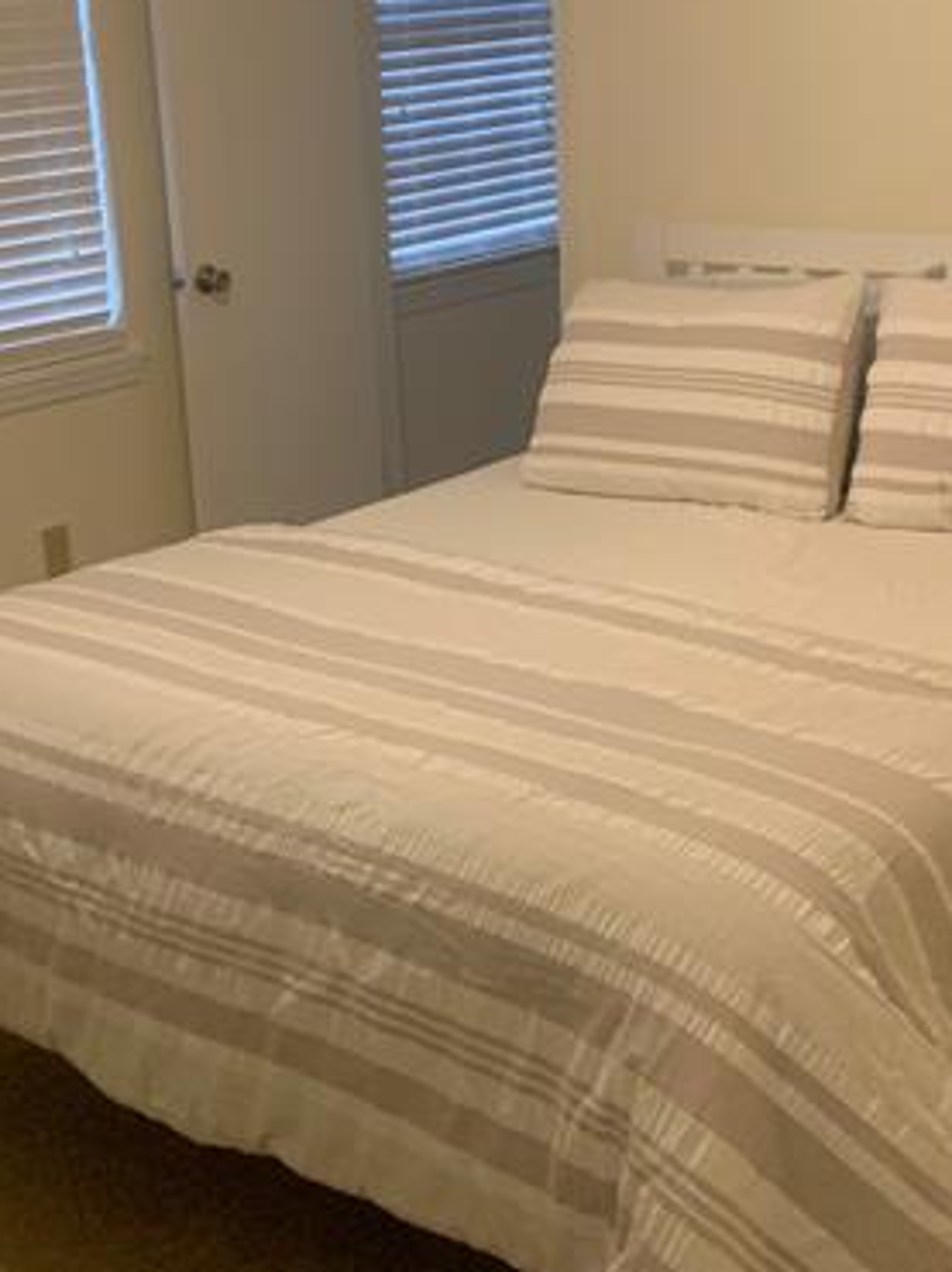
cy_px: 581
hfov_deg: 26.9
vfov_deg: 35.5
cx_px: 381
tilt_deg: -15.2
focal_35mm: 54
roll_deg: +3.1
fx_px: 1982
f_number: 1.8
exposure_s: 1/60
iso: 200
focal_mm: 4.25
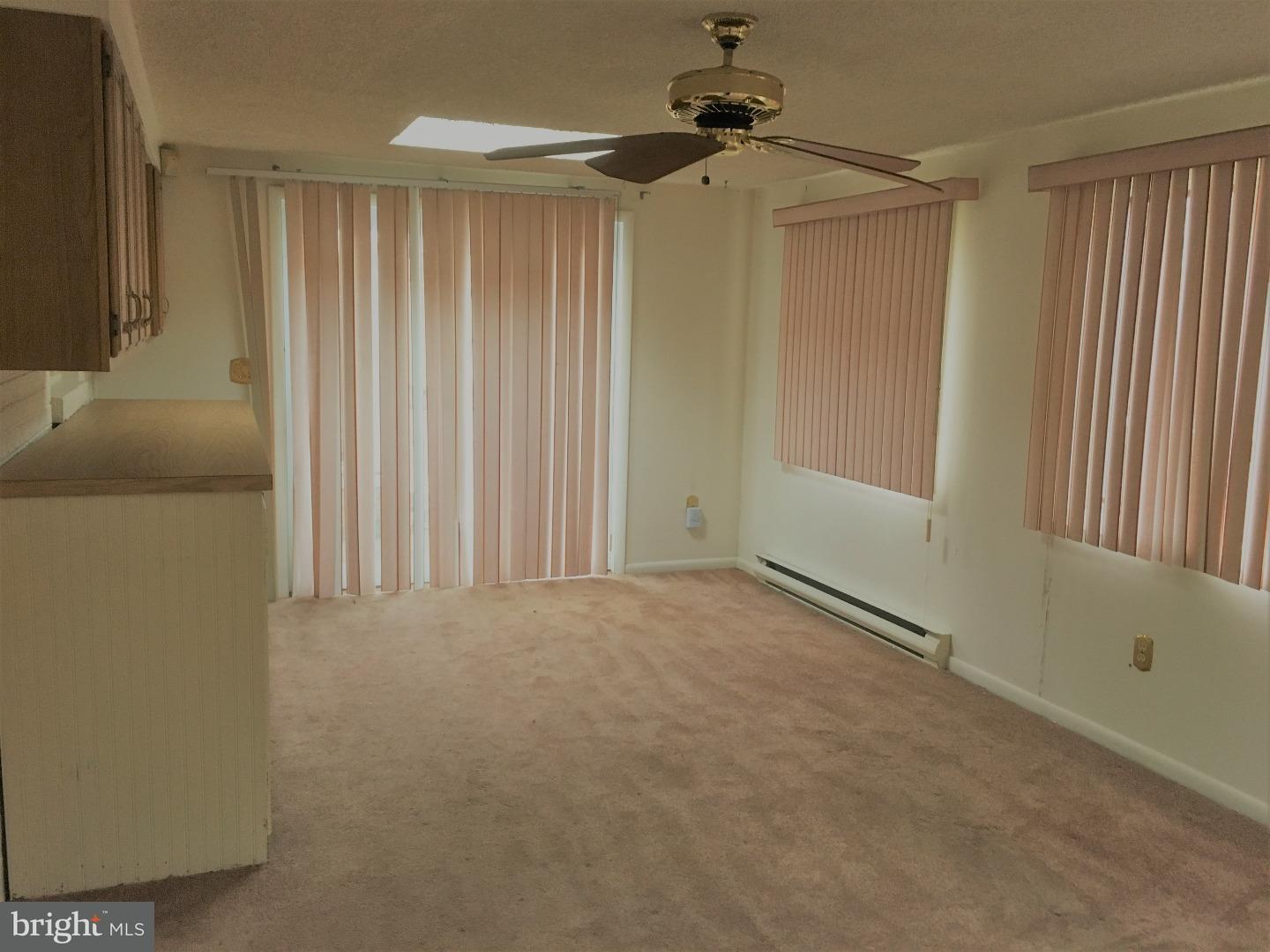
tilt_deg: -9.1
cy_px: 476
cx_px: 635
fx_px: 1064
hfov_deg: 61.7
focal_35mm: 29
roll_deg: -1.0
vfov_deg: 48.2
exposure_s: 1/30
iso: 125
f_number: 2.2
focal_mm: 4.15
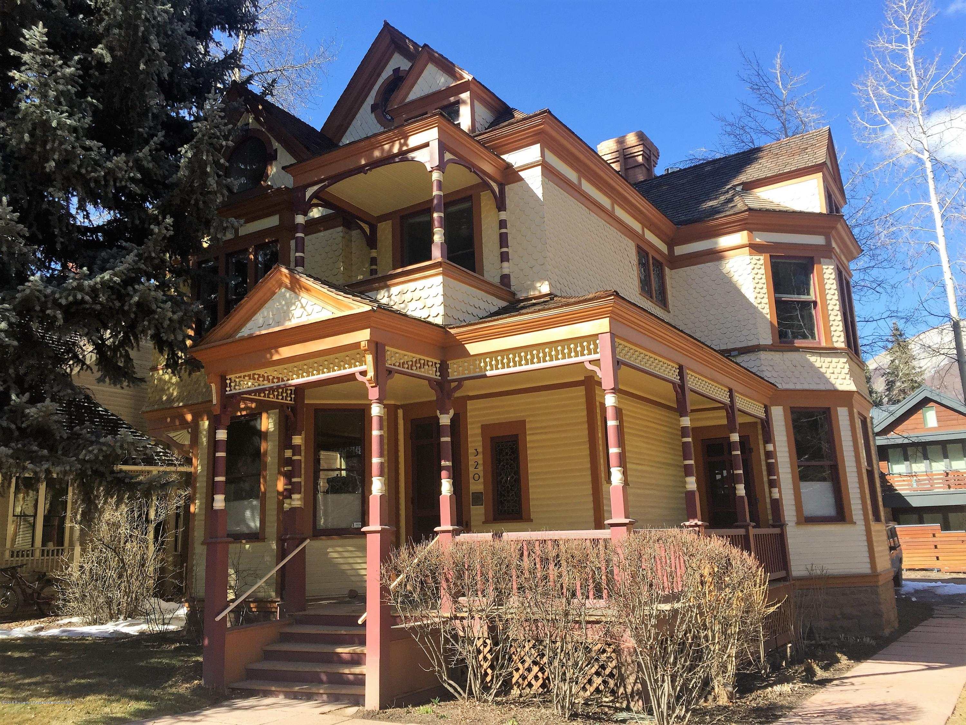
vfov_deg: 48.2
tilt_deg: +13.3
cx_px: 483
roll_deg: +1.3
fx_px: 809
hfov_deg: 61.7
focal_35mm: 29
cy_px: 362
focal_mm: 4.15
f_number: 2.2
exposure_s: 1/719
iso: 32
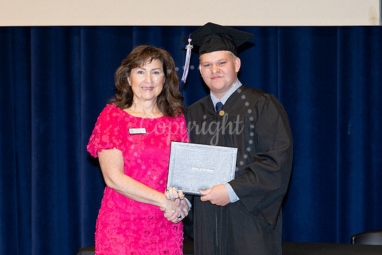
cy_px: 159
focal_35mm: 165
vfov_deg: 8.3
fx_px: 1749
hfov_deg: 12.5
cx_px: 201
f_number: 5.6
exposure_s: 1/100
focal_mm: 115
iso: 1000
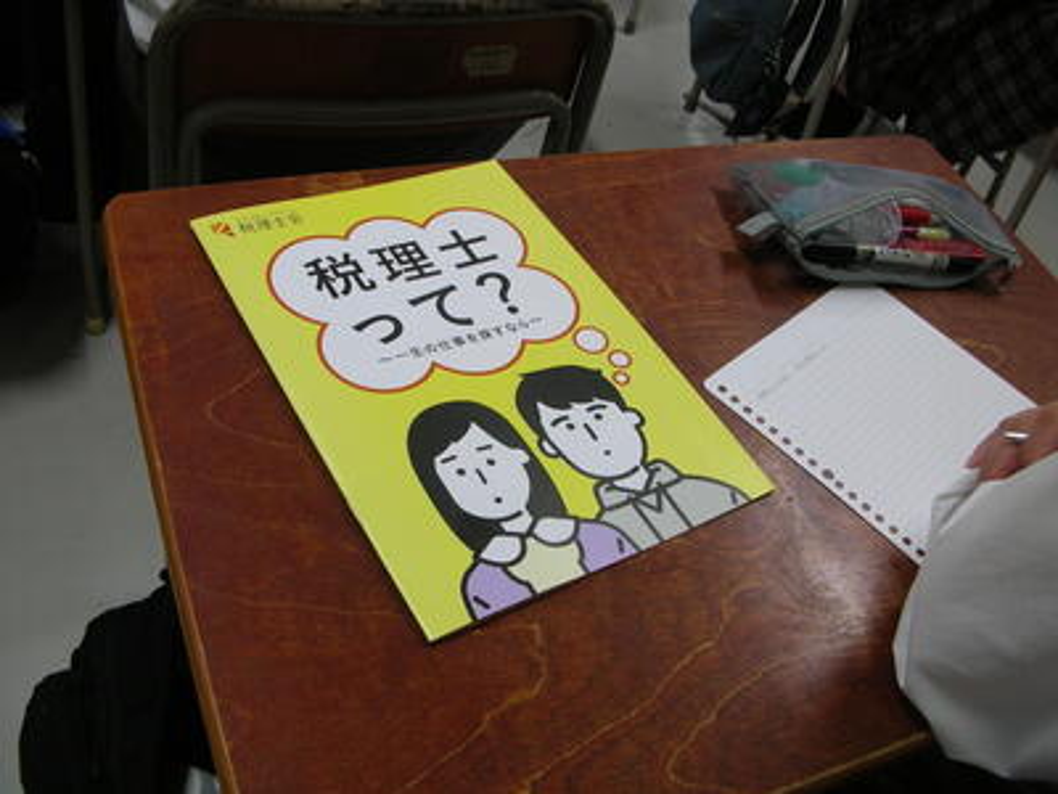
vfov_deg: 40.7
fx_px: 1070
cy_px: 397
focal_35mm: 35
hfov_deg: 52.6
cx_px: 529
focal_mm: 5.8
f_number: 2.8
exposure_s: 1/22.6
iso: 50
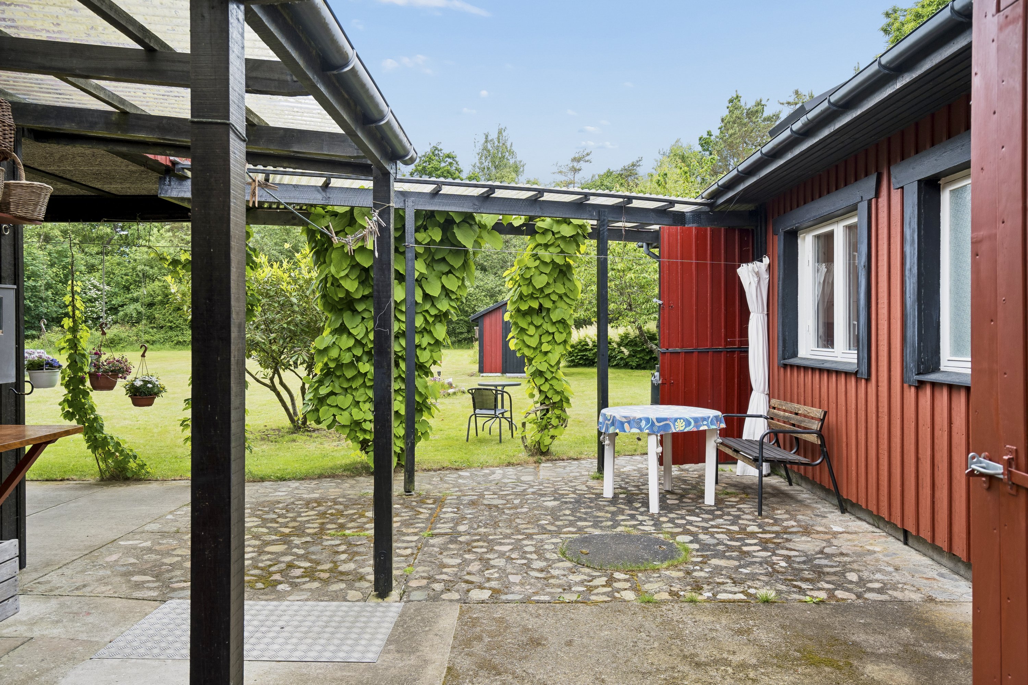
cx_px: 514
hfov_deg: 71.5
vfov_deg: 51.3
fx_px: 714
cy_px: 342
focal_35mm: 25
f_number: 6.3
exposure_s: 1/160
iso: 320
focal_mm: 25
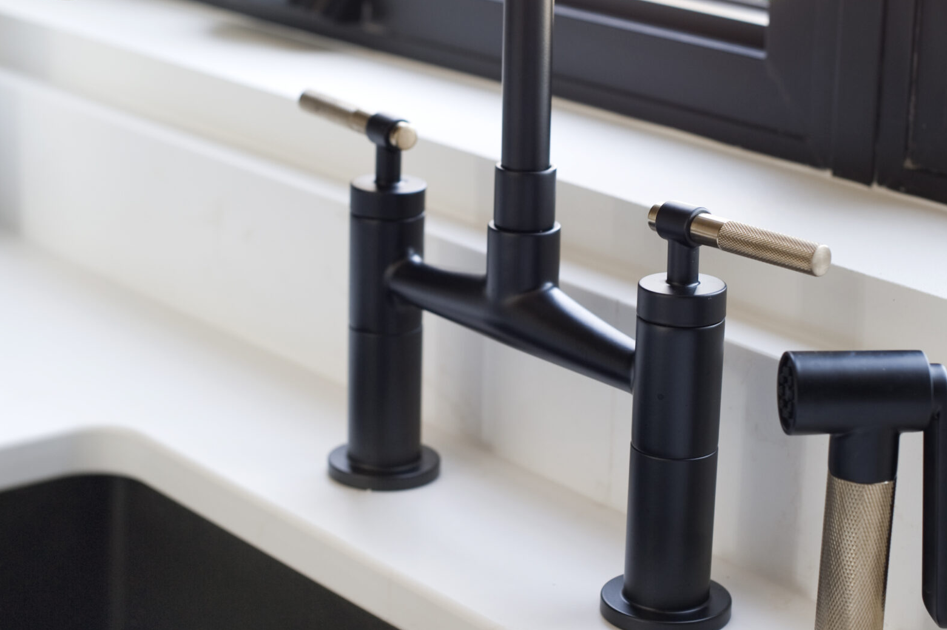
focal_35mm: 82
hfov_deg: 24.8
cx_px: 436
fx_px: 2155
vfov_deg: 16.6
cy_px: 261
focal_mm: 50
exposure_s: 1/30
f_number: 4
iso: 200
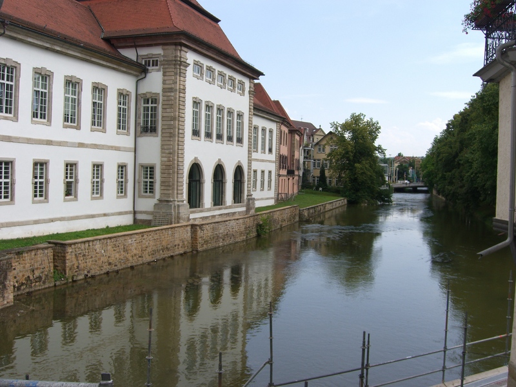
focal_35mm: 38
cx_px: 258
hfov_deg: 49.0
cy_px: 194
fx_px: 566
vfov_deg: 37.7
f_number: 4
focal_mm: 7.9
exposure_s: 1/400
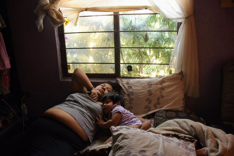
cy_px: 78
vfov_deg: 47.9
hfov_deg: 67.4
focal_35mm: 27
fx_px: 175
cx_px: 117
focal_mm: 18
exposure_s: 1/50
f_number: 4
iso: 400
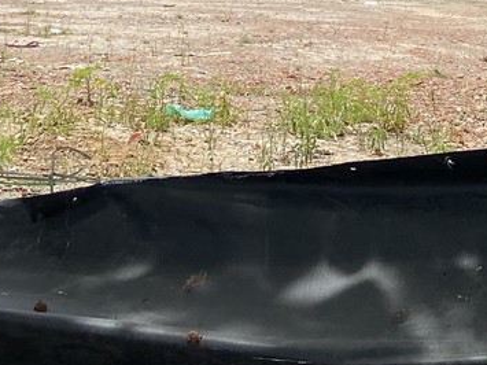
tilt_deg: +4.8
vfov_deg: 12.9
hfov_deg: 18.3
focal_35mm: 107
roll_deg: -3.0
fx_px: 1505
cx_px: 344
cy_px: -224
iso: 32
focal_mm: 4.25
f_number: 1.8
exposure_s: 1/3509
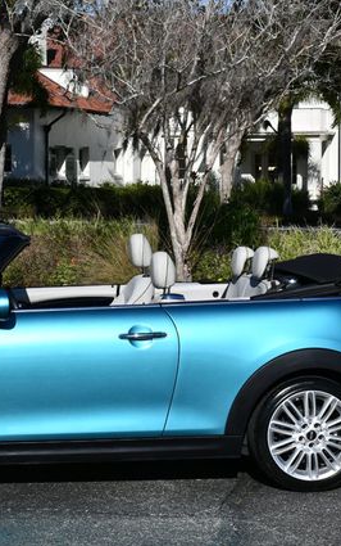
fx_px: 1277
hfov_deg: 15.1
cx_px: 50
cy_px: 274
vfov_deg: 24.1
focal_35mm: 86
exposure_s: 1/320
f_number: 9
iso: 100
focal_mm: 28
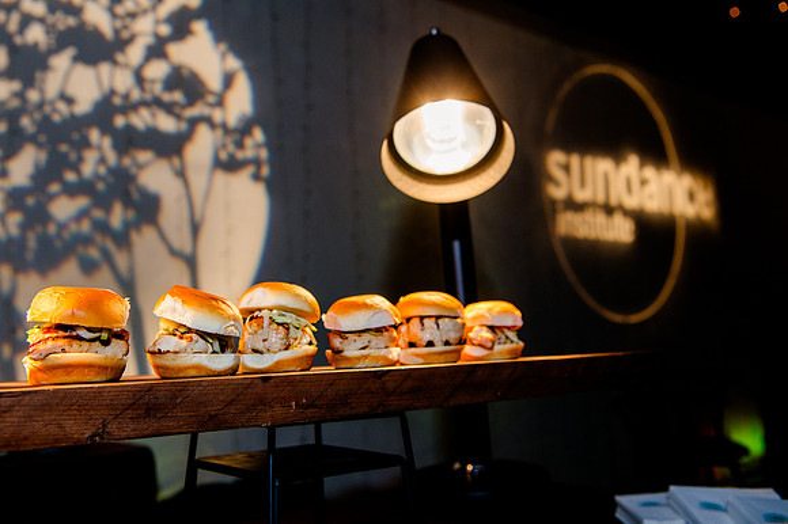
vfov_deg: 35.2
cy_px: 262
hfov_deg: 50.9
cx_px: 352
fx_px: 827
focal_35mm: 38
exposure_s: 1/500
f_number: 4.5
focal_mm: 34
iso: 500
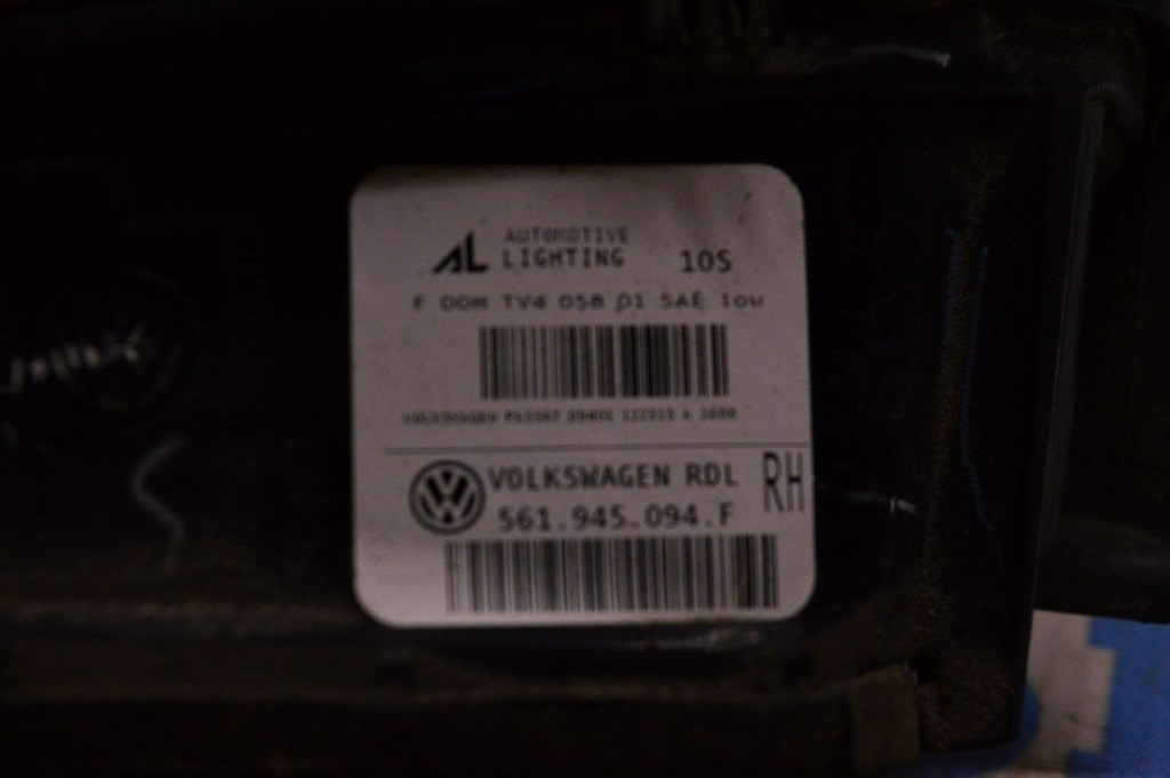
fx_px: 1948
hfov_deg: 33.4
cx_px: 585
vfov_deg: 22.6
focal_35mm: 60
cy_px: 389
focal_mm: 40
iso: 1600
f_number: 8
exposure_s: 1/250
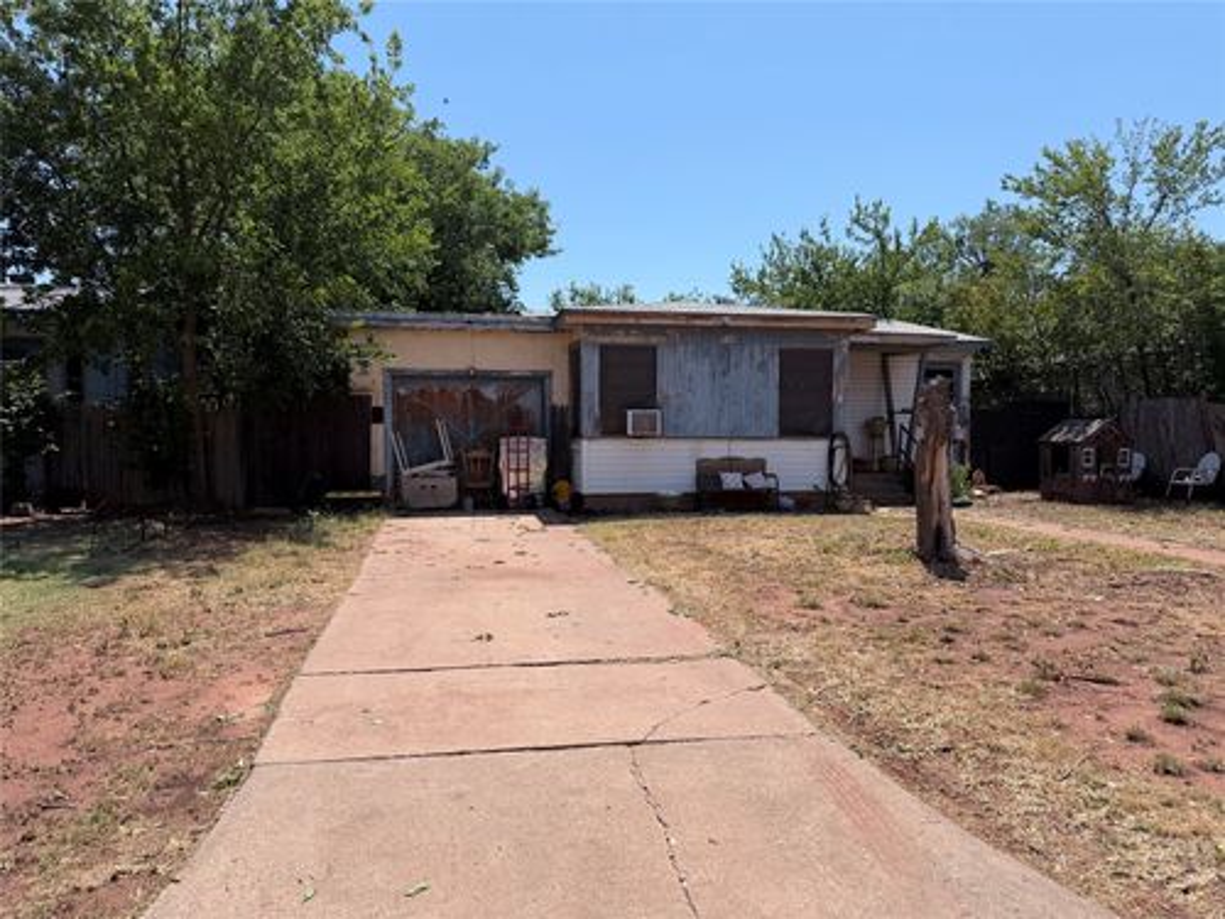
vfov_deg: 56.8
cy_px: 460
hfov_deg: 71.6
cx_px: 612
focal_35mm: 24
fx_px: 849
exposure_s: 1/5319
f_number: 1.78
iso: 80
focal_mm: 6.76
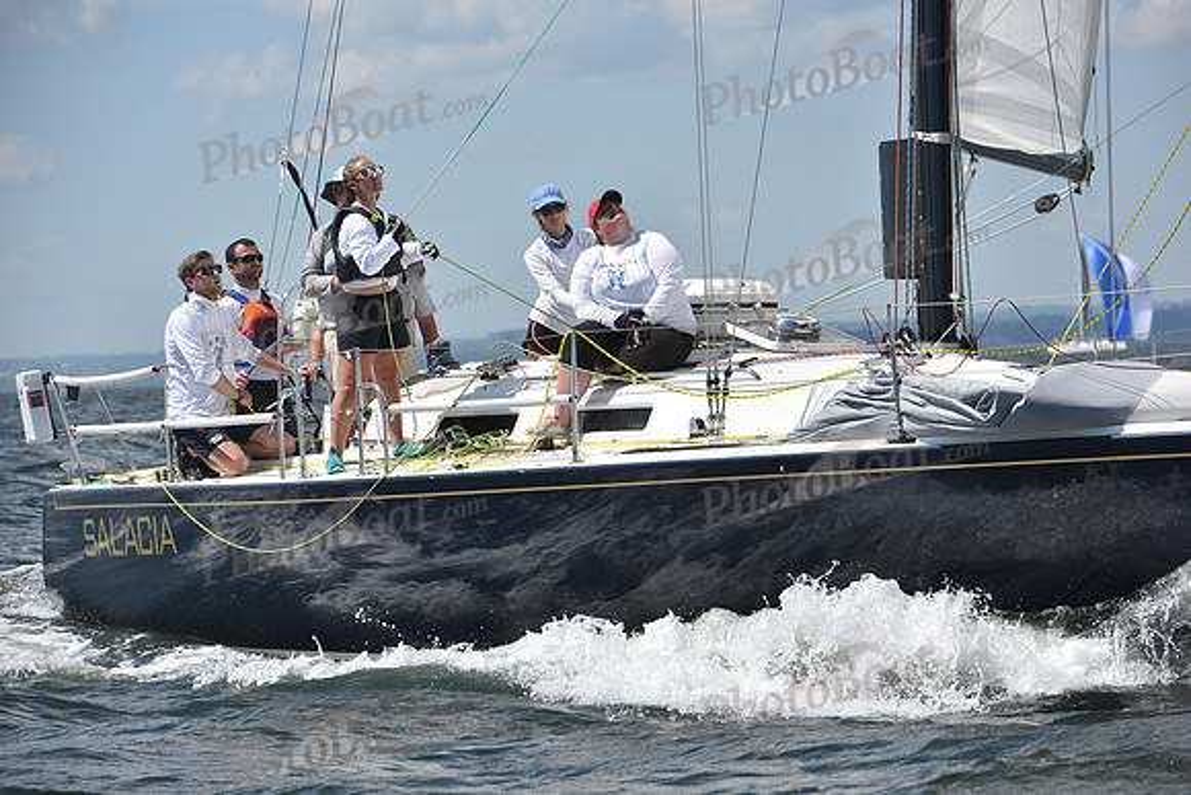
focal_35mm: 200
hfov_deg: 10.3
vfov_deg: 6.9
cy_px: 398
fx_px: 6618
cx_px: 596
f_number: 10
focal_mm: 200
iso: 320
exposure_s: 1/1250
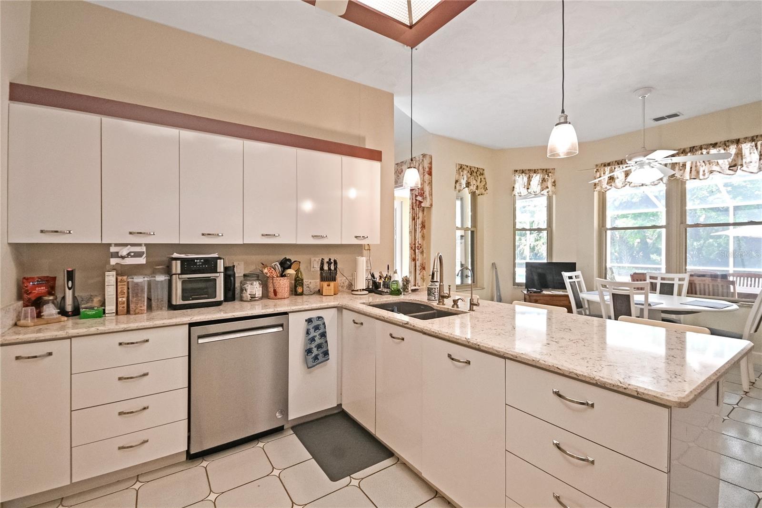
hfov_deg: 100.4
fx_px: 317
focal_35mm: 15
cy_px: 254
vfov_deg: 77.3
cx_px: 381
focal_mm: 10
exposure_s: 1/160
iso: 1000
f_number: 6.3
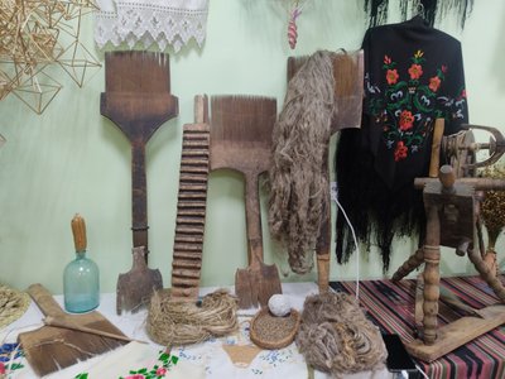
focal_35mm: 26
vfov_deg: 53.1
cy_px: 190
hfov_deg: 67.3
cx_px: 252
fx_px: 379
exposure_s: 1/33
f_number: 1.79
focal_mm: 4.74
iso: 477
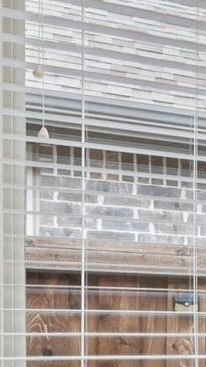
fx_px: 718
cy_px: 348
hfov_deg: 10.8
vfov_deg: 27.3
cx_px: 622
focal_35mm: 74
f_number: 9
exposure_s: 1/13
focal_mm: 14
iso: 250
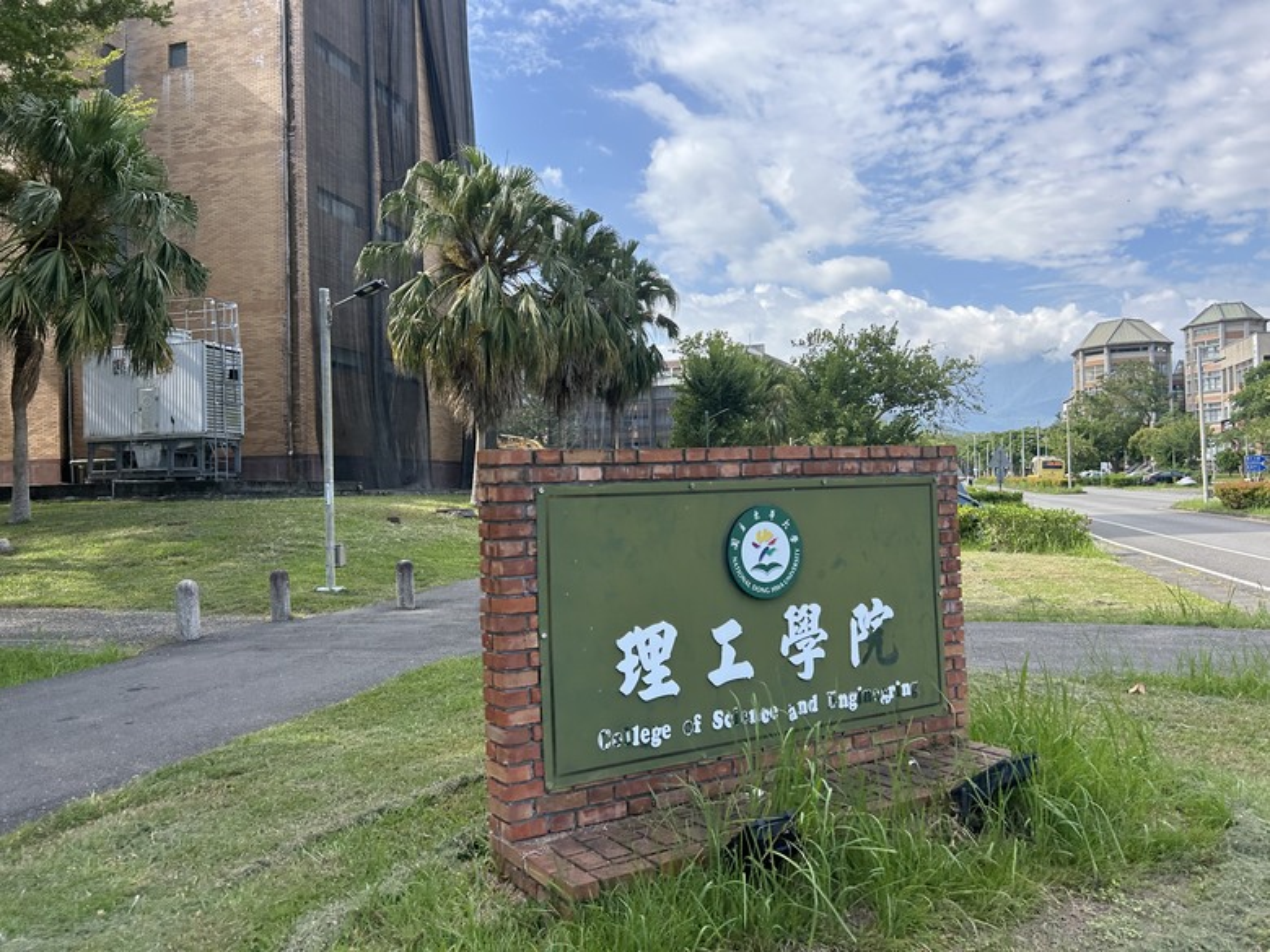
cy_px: 476
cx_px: 635
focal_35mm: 26
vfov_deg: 53.1
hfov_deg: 67.3
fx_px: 954
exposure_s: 1/2353
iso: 50
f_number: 1.5
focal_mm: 5.7
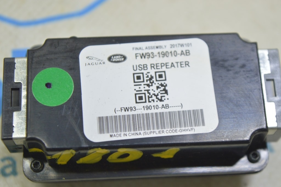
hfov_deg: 24.6
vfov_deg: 16.5
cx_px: 140
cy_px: 94
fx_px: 643
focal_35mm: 82
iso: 400
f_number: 5.6
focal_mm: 55
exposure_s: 1/20
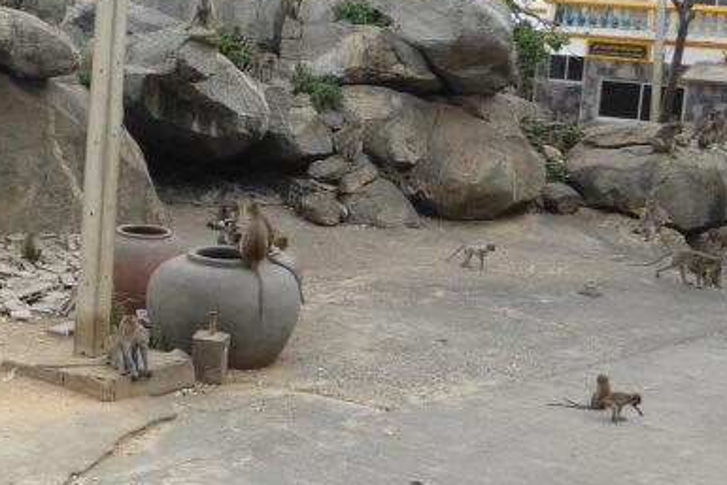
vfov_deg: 14.5
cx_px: -111
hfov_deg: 20.5
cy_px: 336
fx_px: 1899
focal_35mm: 94
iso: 100
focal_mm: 6.1
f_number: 6.3
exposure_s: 1/125
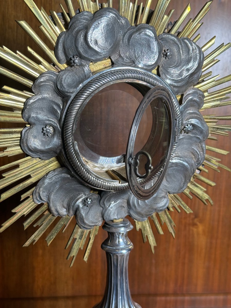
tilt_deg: -8.2
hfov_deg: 30.3
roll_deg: -1.0
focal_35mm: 48
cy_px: 154
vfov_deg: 39.7
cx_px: 116
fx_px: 427
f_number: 1.78
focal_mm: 6.76
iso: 80
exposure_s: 1/155
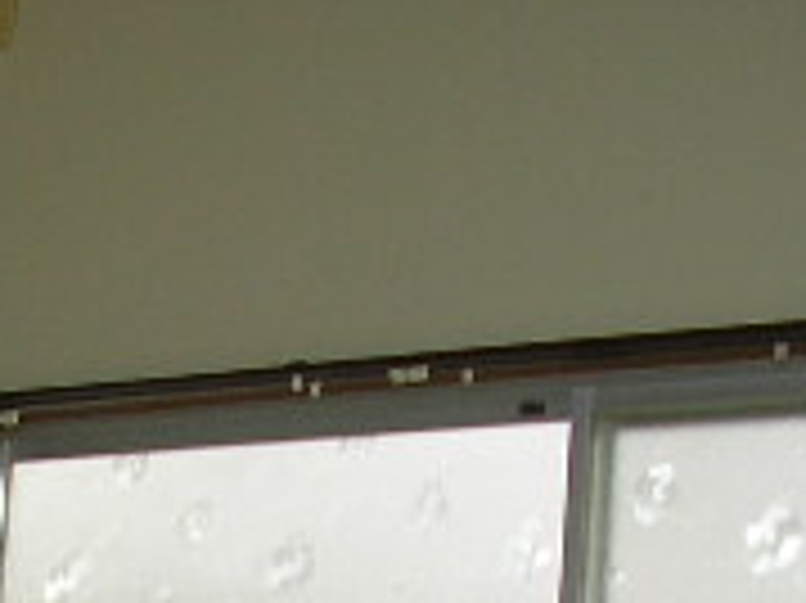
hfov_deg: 14.2
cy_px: 999
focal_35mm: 136
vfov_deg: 10.4
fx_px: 3165
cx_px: -45
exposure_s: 1/64.8
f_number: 2.9
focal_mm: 5.8
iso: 50
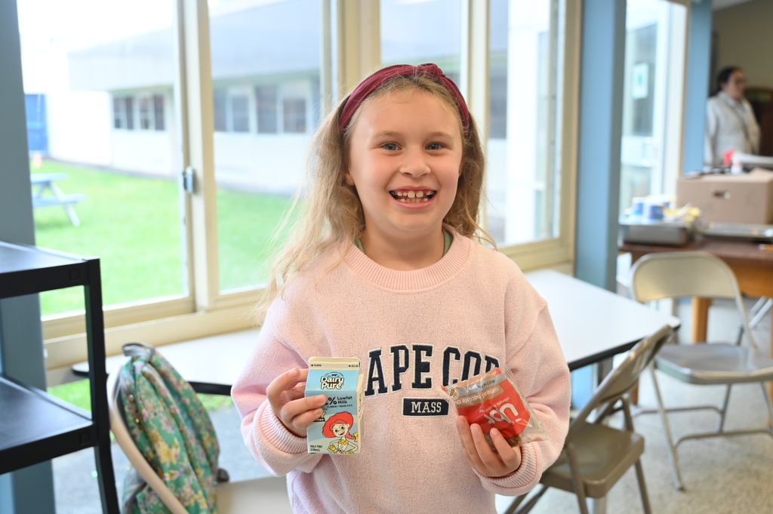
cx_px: 386
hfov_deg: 48.5
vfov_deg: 33.3
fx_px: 858
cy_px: 257
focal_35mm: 40
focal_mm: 40
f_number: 4
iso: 1000
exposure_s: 1/125
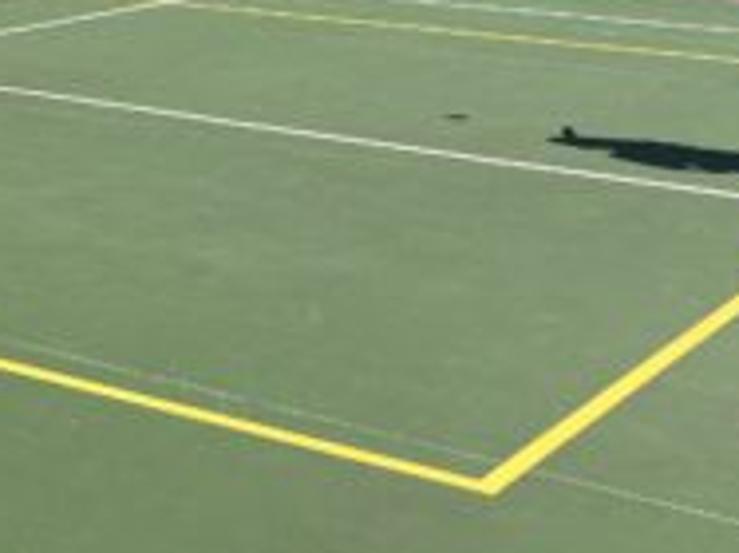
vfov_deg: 16.0
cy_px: -83
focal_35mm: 89
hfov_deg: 21.2
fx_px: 1899
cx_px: -24
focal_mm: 5.1
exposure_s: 1/3413
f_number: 1.6
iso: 50
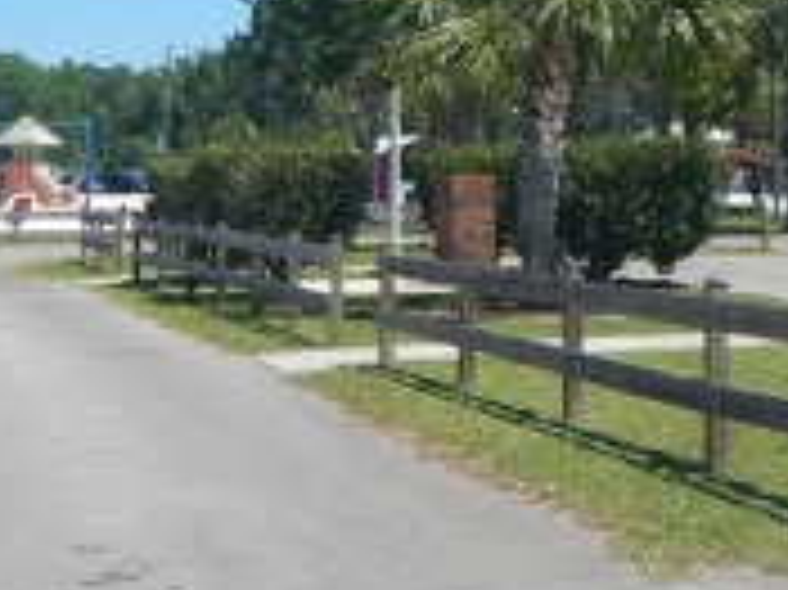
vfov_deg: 22.1
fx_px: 1501
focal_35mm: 66
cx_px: 302
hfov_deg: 29.3
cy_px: 167
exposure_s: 1/800
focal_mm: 4.3
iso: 125
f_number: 4.1
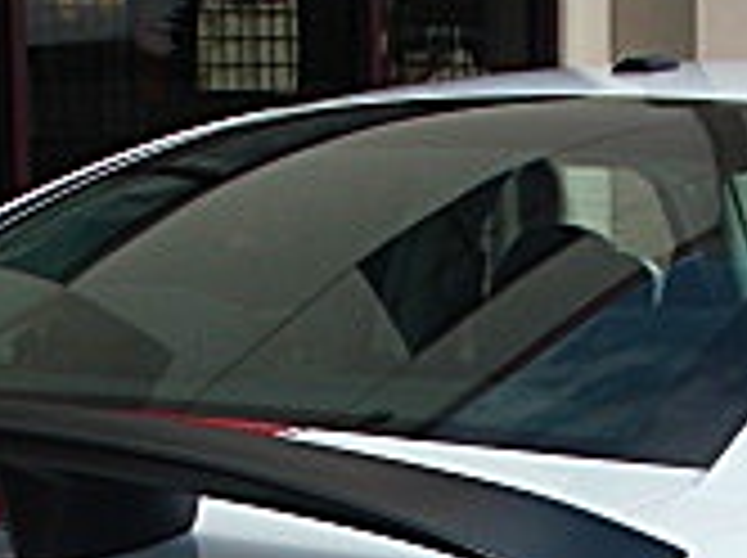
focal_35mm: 139
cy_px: 868
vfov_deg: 10.3
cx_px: 495
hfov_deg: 14.2
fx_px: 2995
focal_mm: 6.3
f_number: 7.9
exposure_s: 1/125
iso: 50
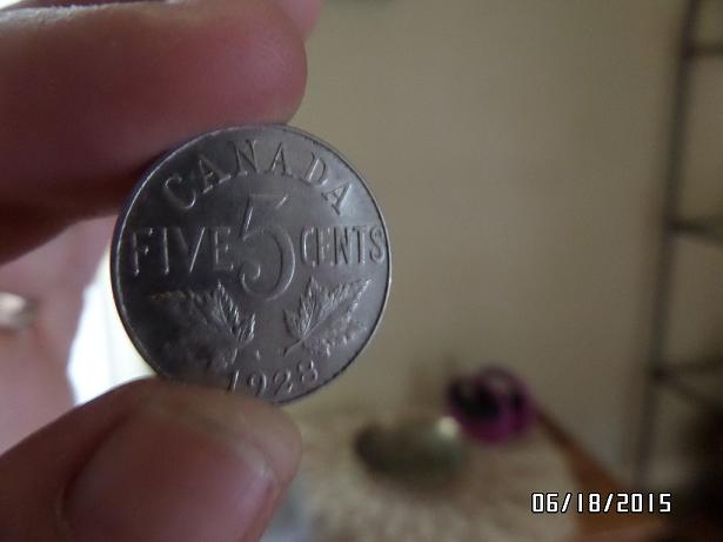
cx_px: 362
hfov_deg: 71.6
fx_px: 501
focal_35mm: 24
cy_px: 271
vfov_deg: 56.8
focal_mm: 4
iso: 640
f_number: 3.2
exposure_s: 1/20
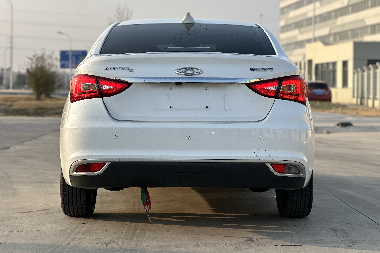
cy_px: 120
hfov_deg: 25.1
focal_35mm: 81
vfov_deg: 16.9
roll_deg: +0.0
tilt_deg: -1.1
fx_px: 855
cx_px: 190
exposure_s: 1/385
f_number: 2.8
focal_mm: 9
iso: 32
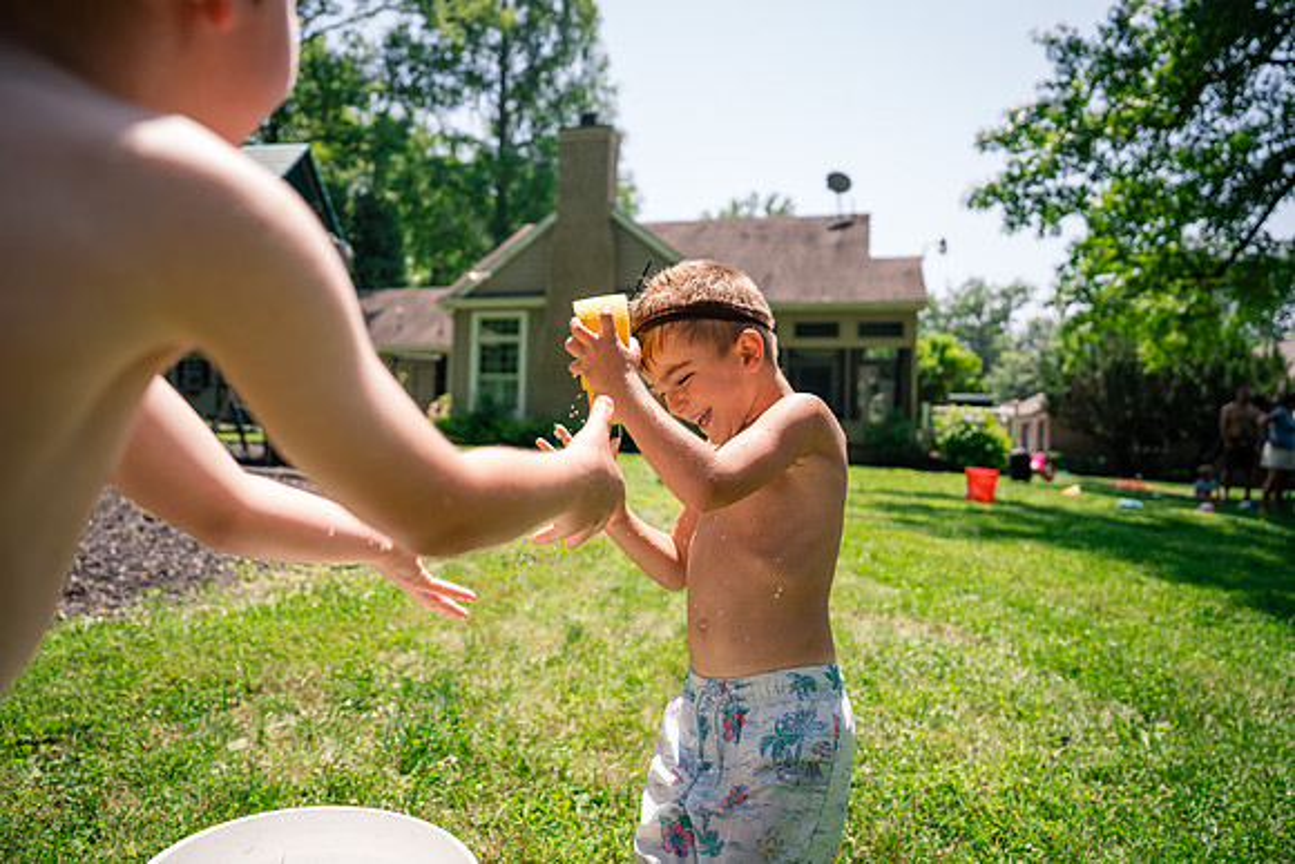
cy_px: 432
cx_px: 648
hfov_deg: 73.7
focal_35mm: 24
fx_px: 863
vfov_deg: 53.2
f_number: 2.8
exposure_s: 1/1600
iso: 250
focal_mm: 24
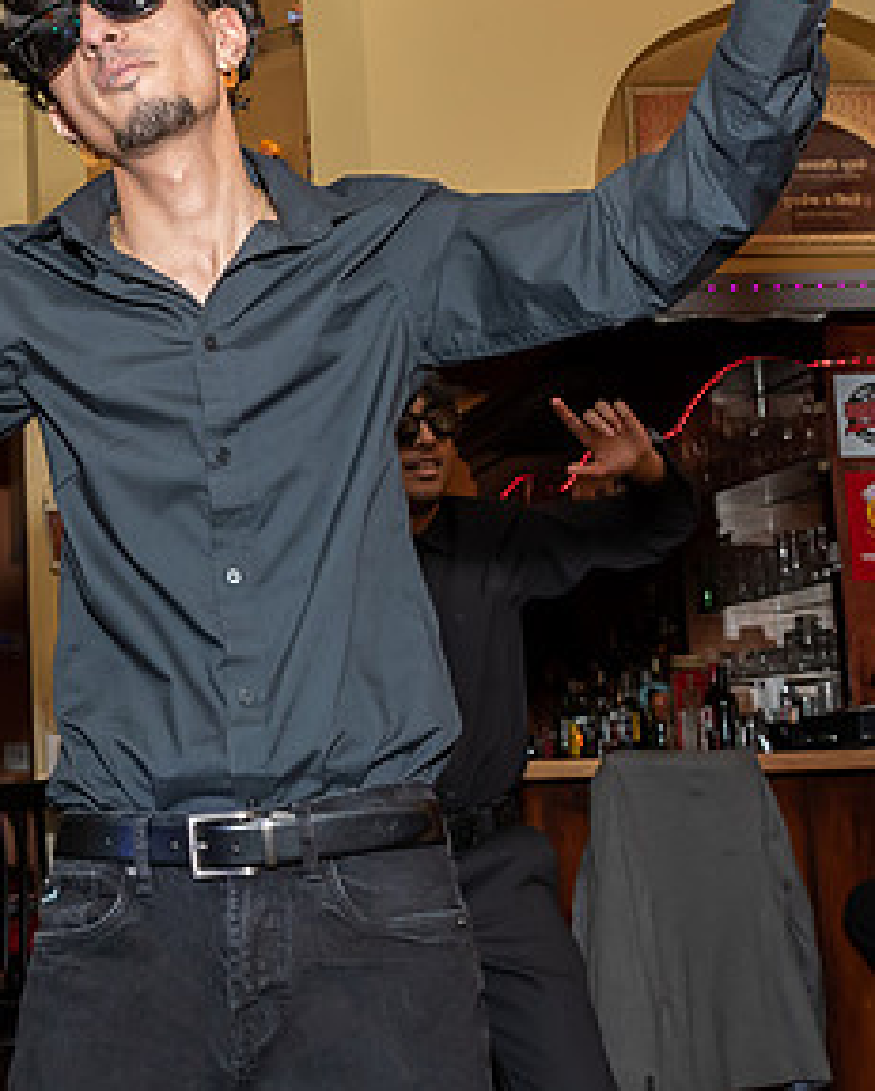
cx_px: 105
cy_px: 414
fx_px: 2198
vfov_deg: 27.8
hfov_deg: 22.0
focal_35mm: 68
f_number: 6.3
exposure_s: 1/250
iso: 800
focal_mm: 17
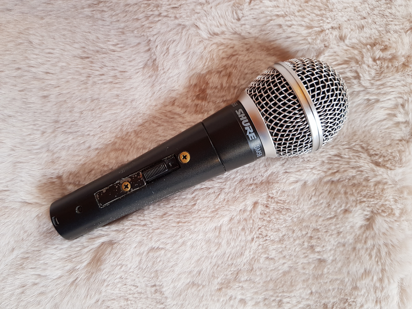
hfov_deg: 67.3
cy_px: 154
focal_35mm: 26
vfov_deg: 53.1
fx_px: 309
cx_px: 206
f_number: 1.7
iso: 100
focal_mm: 4.2
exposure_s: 1/50
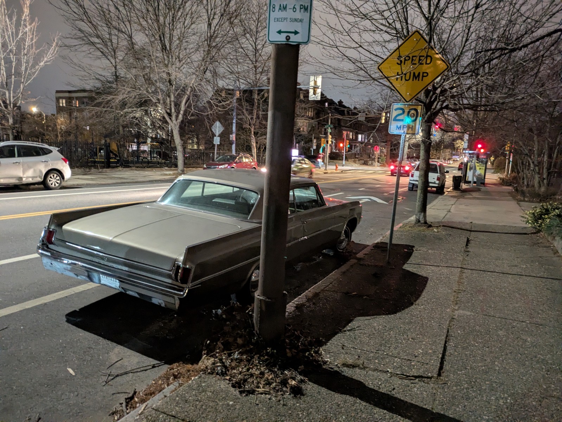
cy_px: 211
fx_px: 406
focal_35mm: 25
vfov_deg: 54.9
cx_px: 281
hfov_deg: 69.4
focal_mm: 5.43
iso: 1101
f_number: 1.89
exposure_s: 1/15
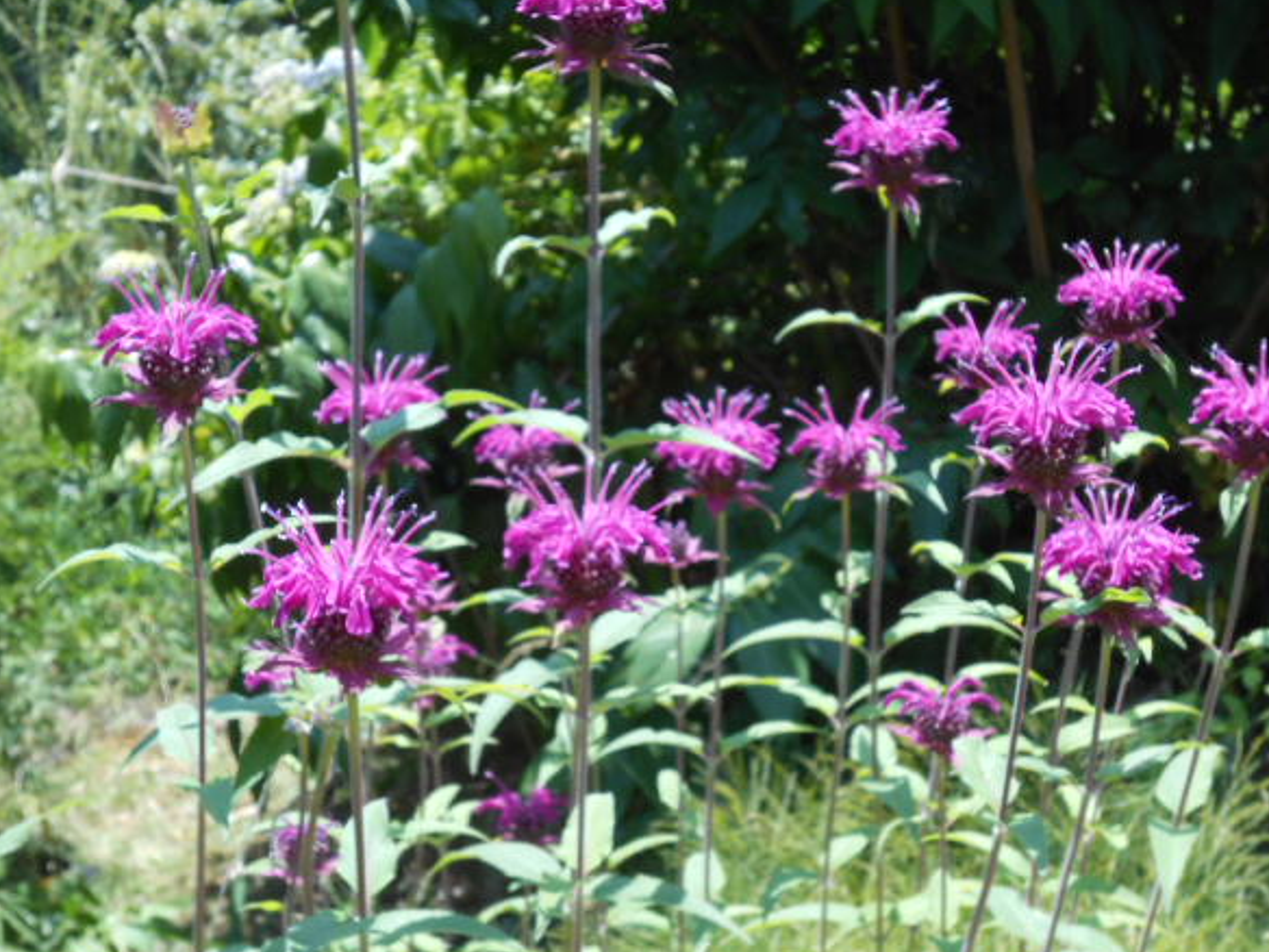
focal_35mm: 69
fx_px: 2529
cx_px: 643
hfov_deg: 28.2
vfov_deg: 21.3
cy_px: 511
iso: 80
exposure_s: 1/125
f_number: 5.6
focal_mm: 11.3
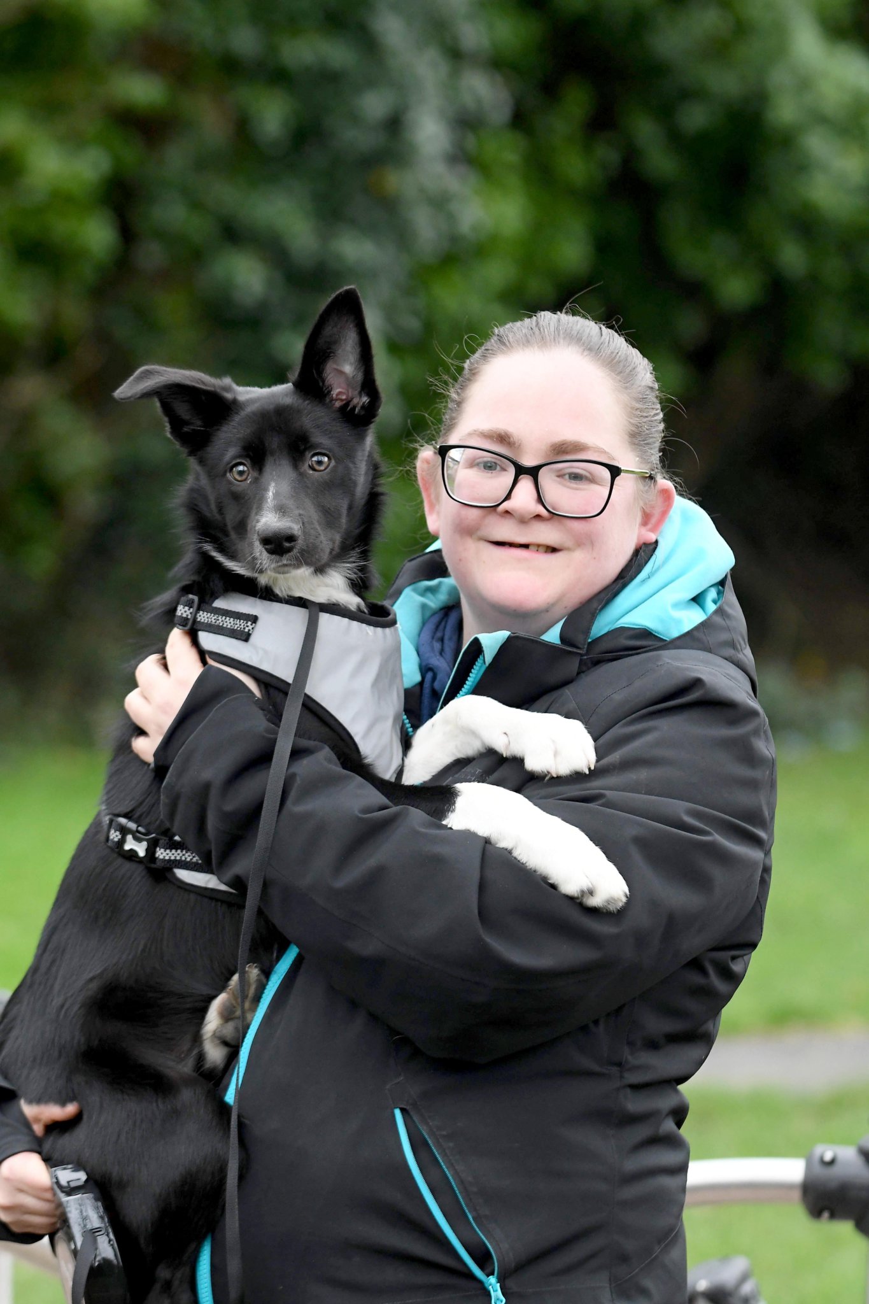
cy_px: 652
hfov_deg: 8.7
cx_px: 434
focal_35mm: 158
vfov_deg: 13.0
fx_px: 5703
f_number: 6.3
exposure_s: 1/320
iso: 2000
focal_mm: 105
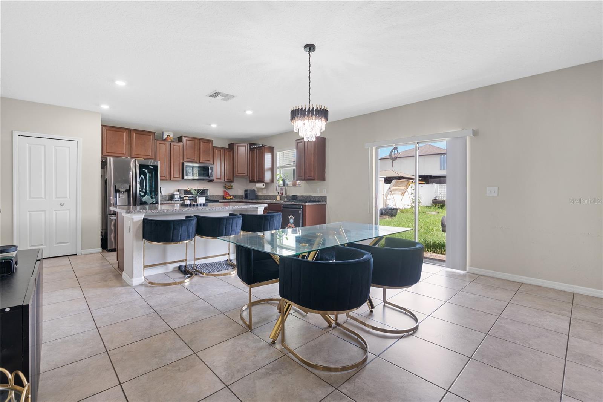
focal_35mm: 16
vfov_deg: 73.7
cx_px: 302
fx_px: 268
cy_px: 201
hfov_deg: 96.7
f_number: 8
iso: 200
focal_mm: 16
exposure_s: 1/6
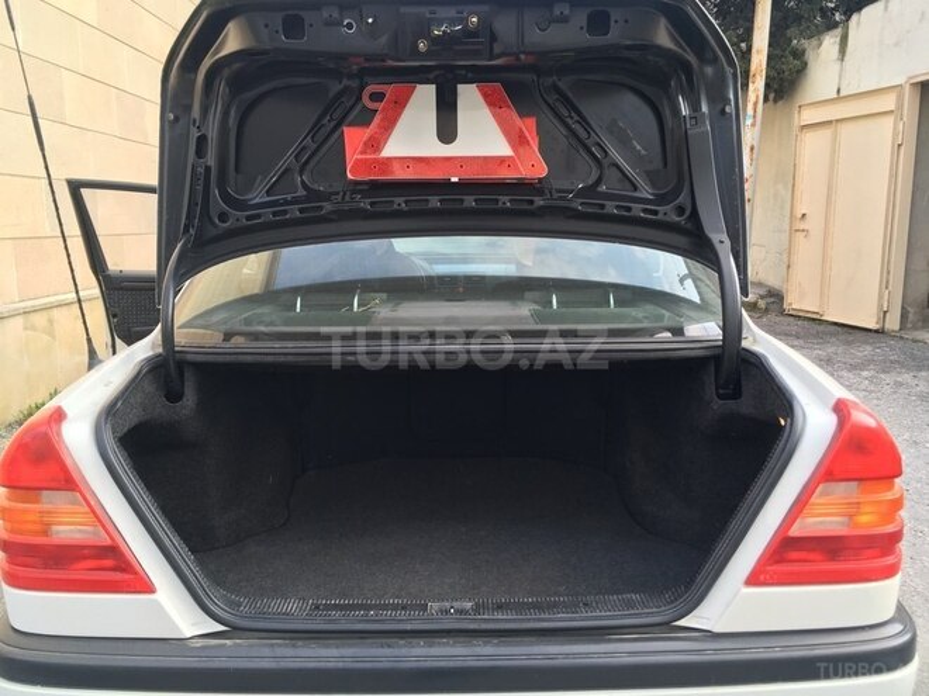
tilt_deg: -8.6
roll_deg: +0.8
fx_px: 778
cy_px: 348
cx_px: 464
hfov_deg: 61.7
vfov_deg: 48.2
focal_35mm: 29
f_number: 2.2
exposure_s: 1/100
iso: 32
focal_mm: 4.15
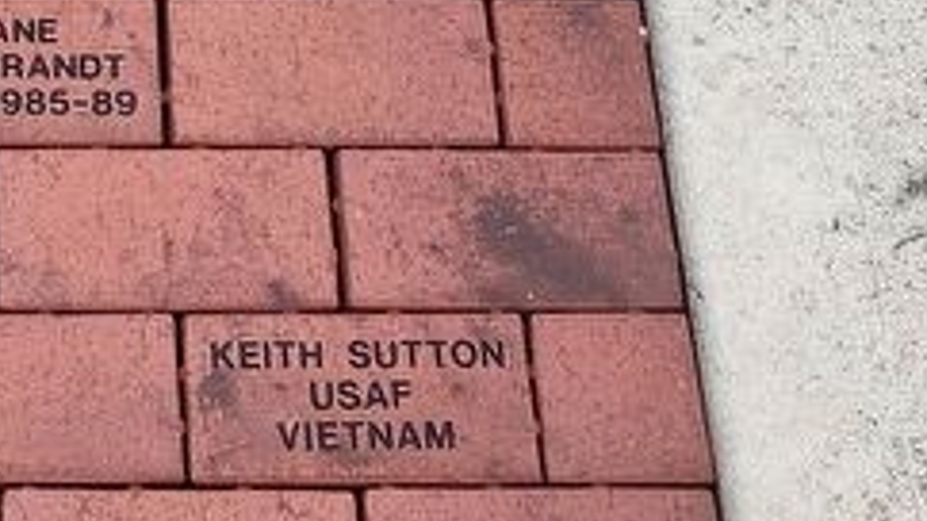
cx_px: -15
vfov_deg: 14.3
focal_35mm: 83
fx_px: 2040
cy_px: 4
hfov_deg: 24.4
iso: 100
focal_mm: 5.56
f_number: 1.8
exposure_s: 1/224
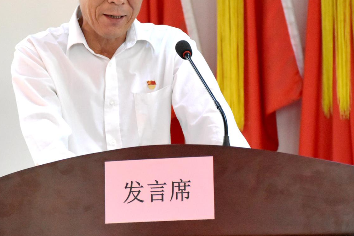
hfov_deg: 12.5
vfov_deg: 8.4
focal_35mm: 164
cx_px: 122
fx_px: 1614
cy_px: 98
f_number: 5
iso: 3200
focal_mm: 60
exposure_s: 1/100
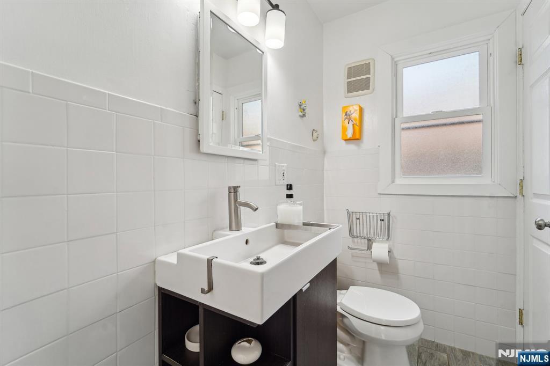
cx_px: 275
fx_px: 214
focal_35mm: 14
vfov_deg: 81.2
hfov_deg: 104.3
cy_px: 183
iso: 400
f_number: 8
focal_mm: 14
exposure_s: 1/30
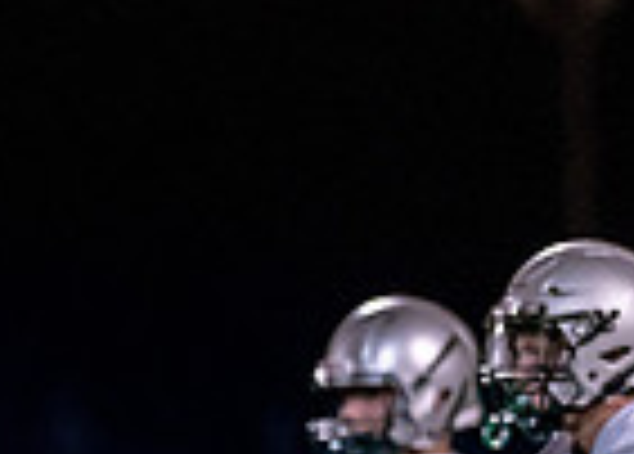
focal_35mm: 936
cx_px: -486
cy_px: 835
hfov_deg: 2.1
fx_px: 16870
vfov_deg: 1.5
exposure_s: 1/1000
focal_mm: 135
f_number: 1.8
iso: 1600
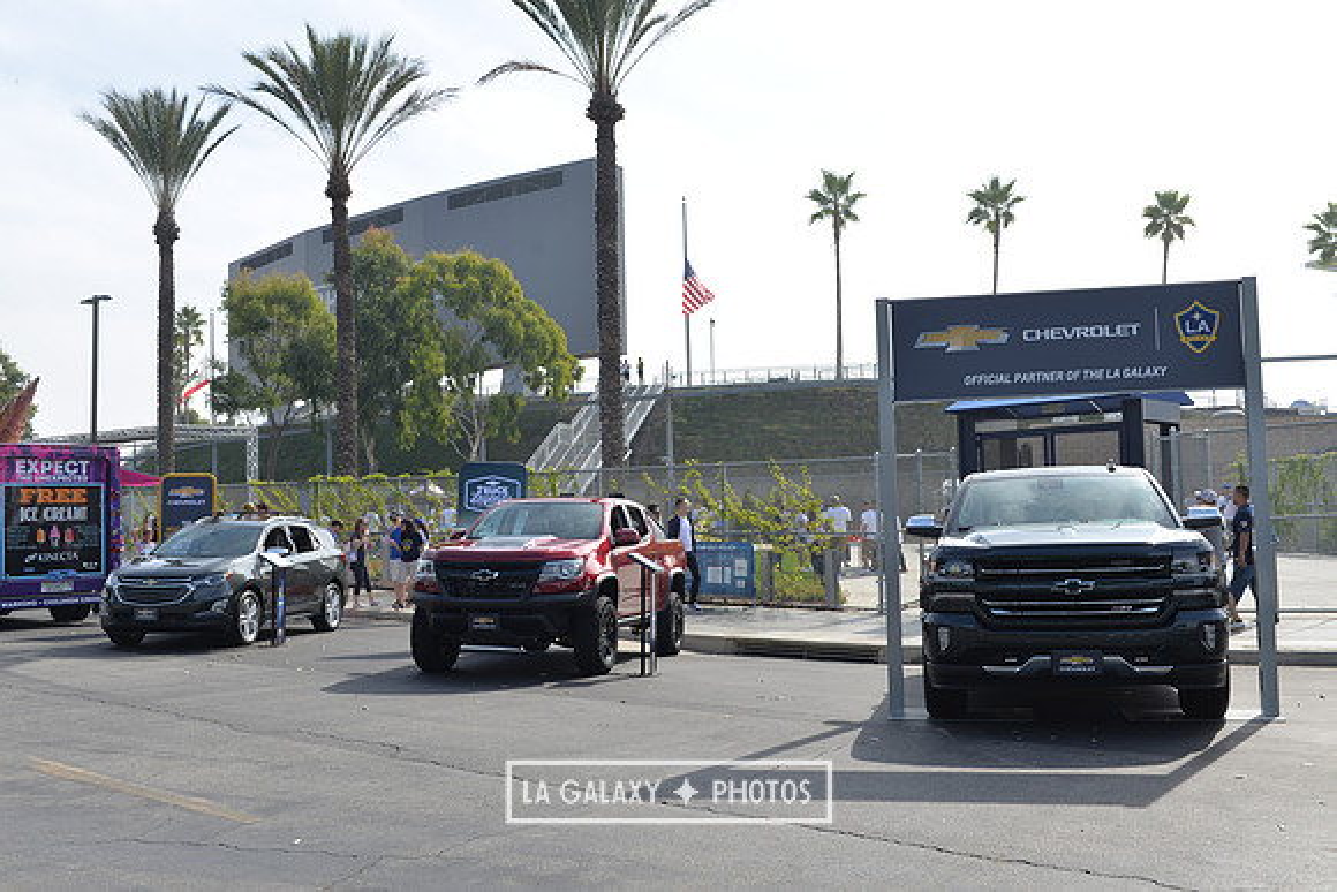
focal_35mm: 35
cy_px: 446
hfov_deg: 54.4
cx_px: 668
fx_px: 1300
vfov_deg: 37.9
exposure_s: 1/250
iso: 100
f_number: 7.1
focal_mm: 35
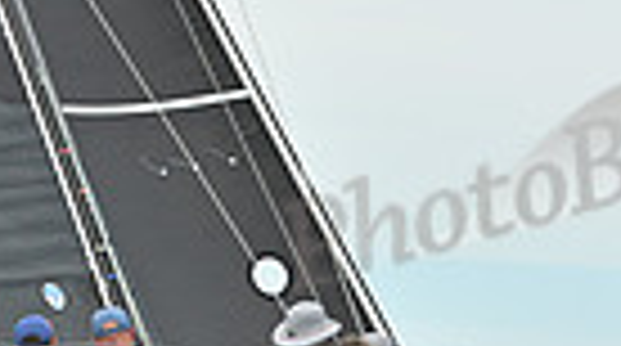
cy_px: 470
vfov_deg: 3.9
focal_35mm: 309
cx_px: 54
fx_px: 5078
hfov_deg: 7.0
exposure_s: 1/1000
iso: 320
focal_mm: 70
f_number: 6.3
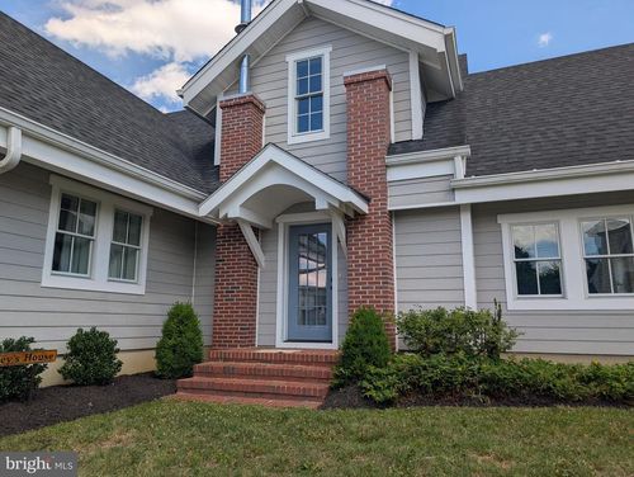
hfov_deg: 71.5
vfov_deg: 56.9
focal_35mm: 24
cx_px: 317
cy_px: 238
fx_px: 440
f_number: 1.68
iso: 23
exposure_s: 1/882
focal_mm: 6.9
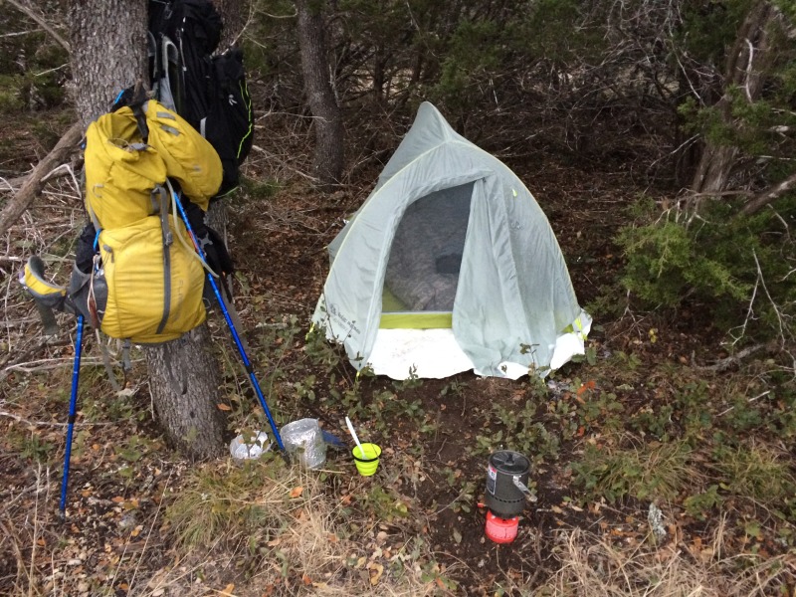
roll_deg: +0.4
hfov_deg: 61.7
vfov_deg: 48.2
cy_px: 298
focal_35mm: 29
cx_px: 398
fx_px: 667
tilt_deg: -22.7
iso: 250
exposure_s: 1/30
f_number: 2.2
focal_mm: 4.15
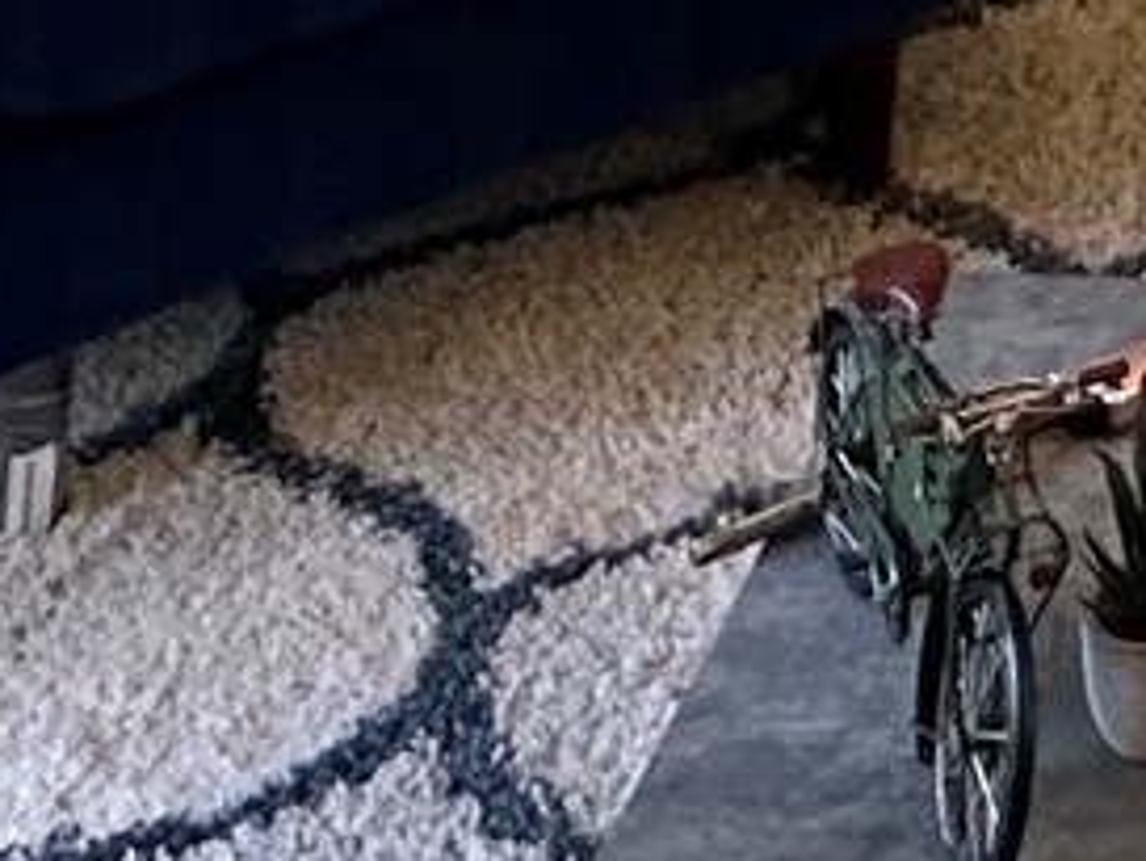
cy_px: -1613
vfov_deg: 10.5
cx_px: 1860
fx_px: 3478
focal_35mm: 105
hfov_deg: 16.5
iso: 320
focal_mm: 2.22
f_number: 2.2
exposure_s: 1/120
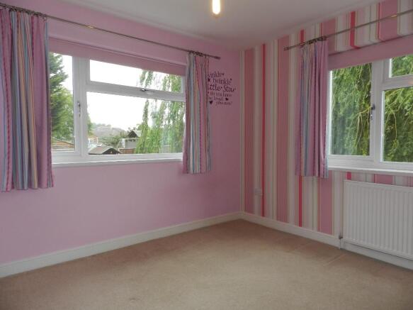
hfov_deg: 73.9
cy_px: 155
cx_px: 206
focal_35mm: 23
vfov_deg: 58.9
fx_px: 274
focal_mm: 4
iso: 160
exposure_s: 1/60
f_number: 3.4
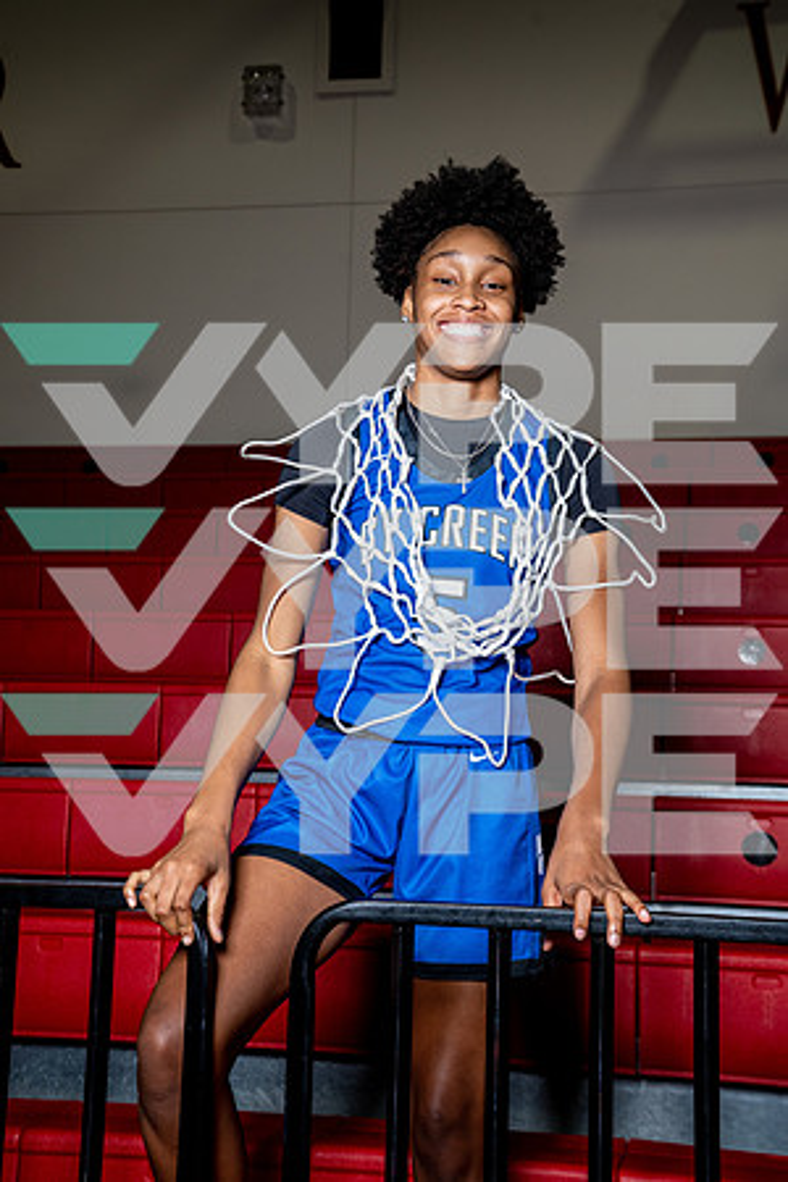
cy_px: 591
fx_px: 1609
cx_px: 394
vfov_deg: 40.3
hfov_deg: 27.5
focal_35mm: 49
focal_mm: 49
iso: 320
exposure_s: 1/250
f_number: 6.3
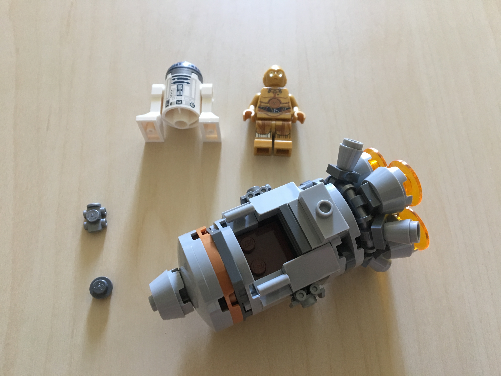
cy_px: 188
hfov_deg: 61.7
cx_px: 250
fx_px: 420
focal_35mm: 29
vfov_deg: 48.2
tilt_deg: -66.3
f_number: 2.2
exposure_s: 1/33
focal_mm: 4.15
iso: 125
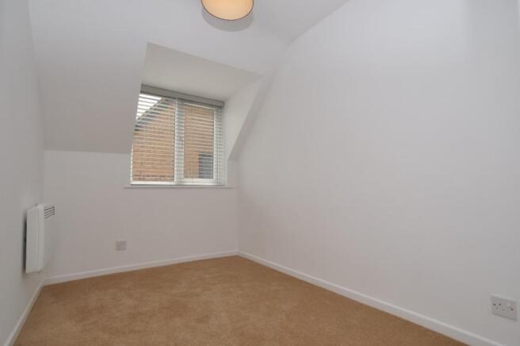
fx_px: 238
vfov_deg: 71.9
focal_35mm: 16
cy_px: 173
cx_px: 260
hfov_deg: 95.0
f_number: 7.1
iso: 200
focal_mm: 11
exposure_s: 1/200
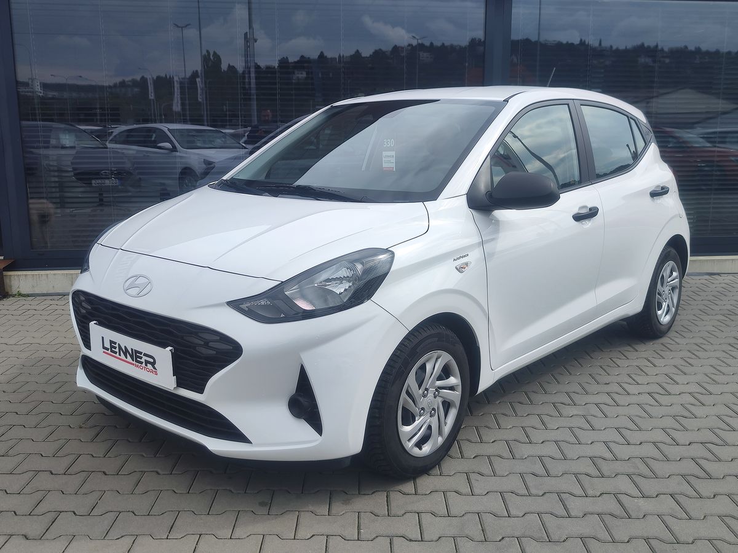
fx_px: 490
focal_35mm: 23
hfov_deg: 73.9
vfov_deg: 58.9
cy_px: 276
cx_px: 369
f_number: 1.69
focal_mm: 7.01
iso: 50
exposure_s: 1/731
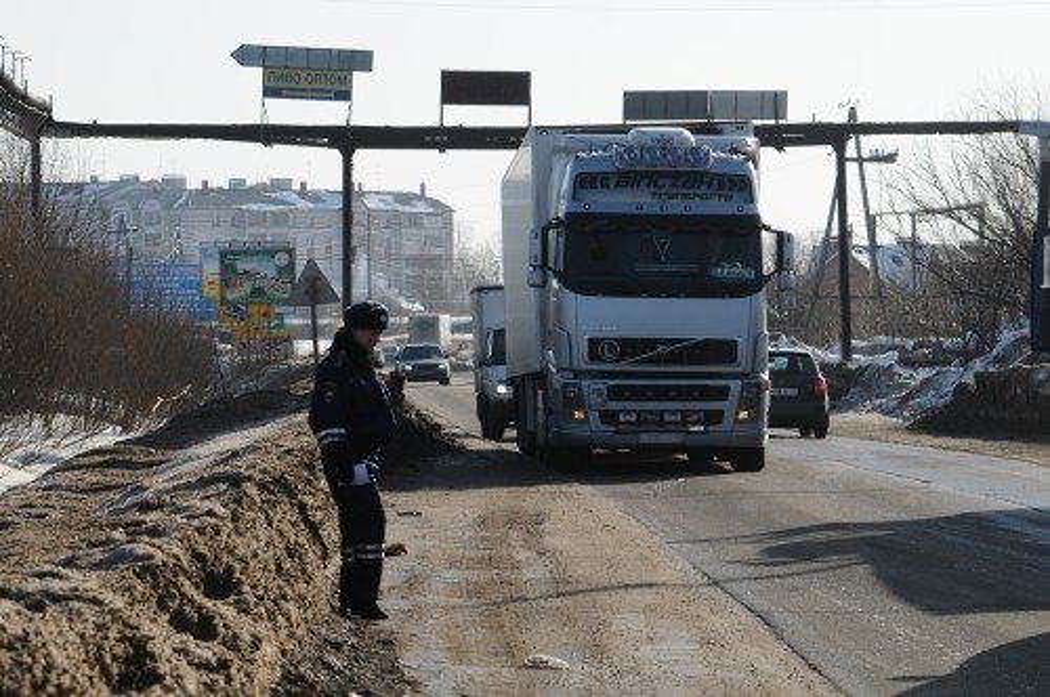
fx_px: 4588
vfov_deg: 8.7
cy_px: 348
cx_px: 525
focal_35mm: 158
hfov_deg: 13.1
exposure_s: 1/800
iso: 200
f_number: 5.6
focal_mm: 105
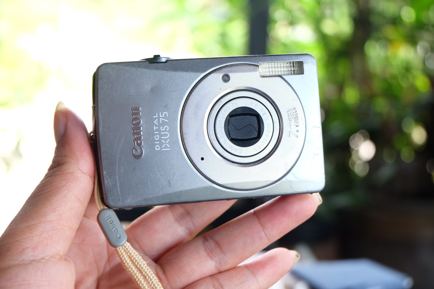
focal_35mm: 53
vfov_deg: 25.5
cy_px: 144
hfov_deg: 37.5
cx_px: 217
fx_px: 639
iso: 320
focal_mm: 35.5
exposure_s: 1/80
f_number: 5
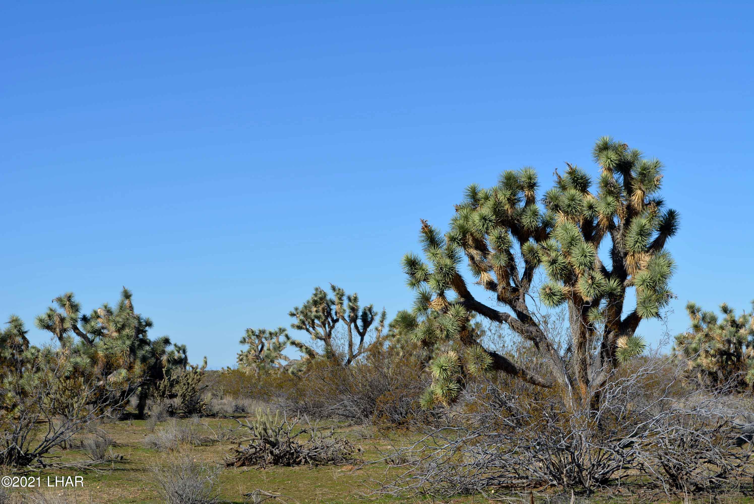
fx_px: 1446
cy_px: 252
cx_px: 377
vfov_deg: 19.8
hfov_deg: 29.2
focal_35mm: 69
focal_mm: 46
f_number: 9
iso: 100
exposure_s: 1/320
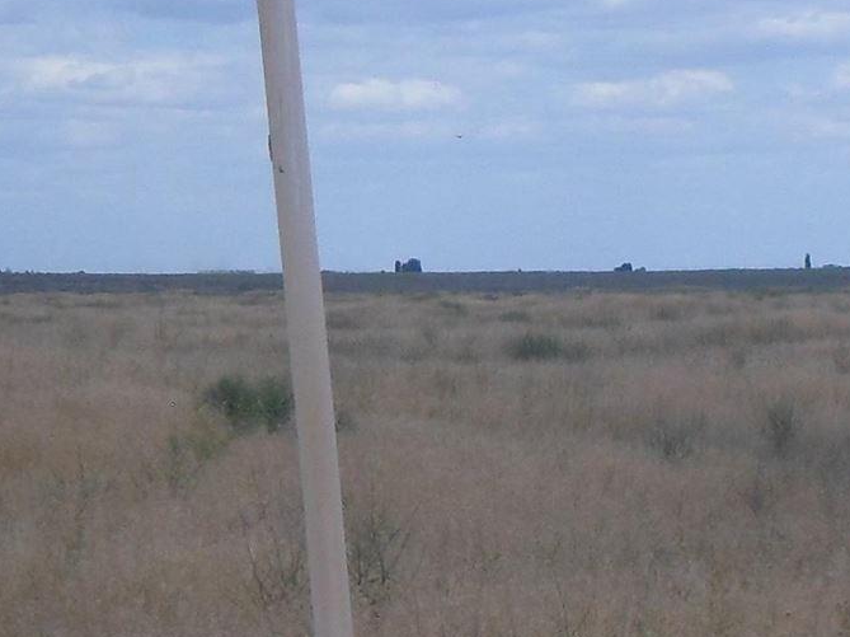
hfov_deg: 10.2
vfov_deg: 7.7
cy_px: 510
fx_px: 4737
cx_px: 543
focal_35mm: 193
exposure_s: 1/1000
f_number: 4
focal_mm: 6.5
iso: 80
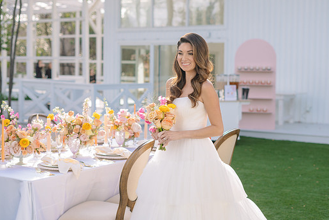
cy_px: 106
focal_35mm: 59
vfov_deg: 23.0
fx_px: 539
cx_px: 175
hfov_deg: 33.9
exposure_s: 1/200
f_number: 2.5
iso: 50
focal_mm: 50
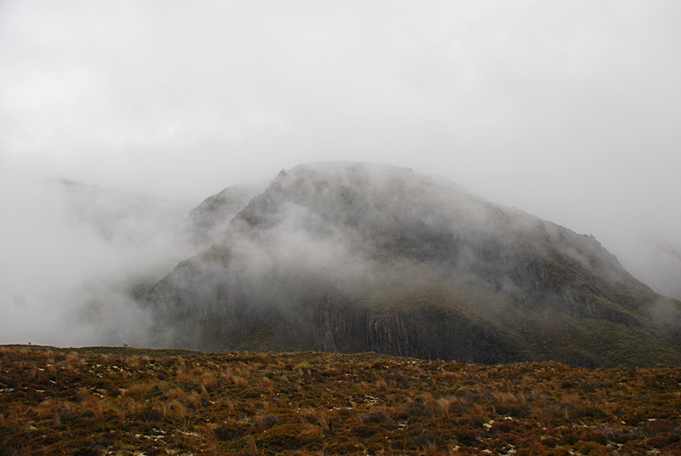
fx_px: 682
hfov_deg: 53.1
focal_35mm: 36
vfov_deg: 37.0
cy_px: 228
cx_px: 340
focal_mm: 24
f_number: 5.6
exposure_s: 1/500
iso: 400
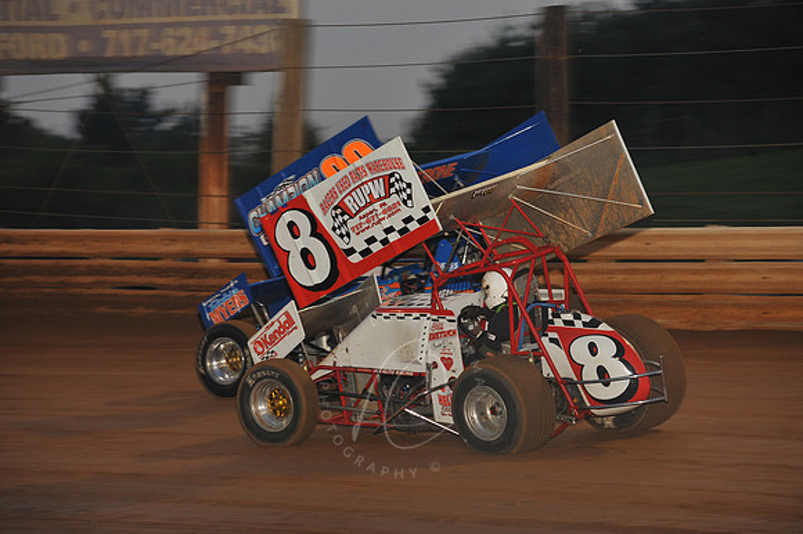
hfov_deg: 12.1
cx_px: 402
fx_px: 3790
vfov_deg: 8.1
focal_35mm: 170
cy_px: 267
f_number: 7.1
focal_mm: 170
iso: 1000
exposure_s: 1/320
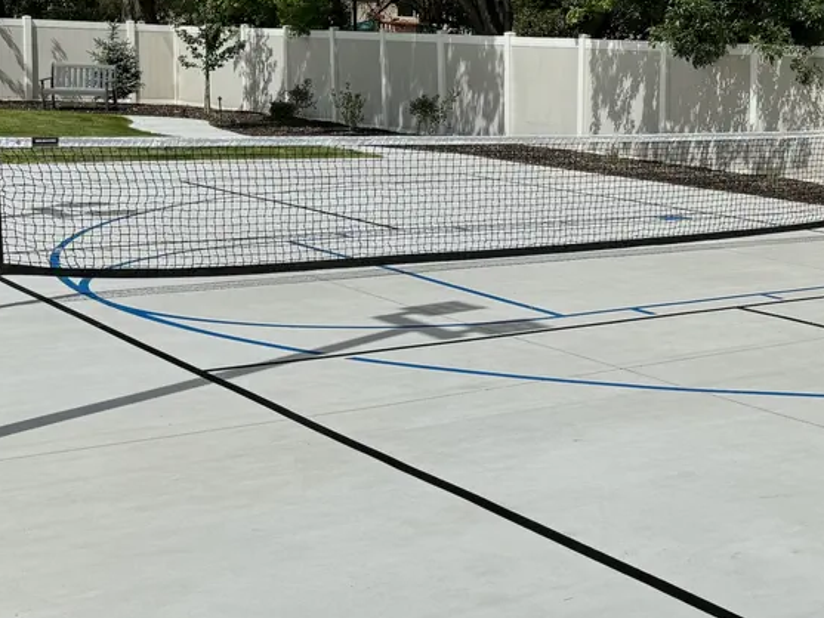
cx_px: 879
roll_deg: -2.3
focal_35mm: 62
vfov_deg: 23.5
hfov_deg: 28.6
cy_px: 197
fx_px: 1476
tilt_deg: -5.8
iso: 100
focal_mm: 6.76
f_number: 1.78
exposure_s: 1/20000
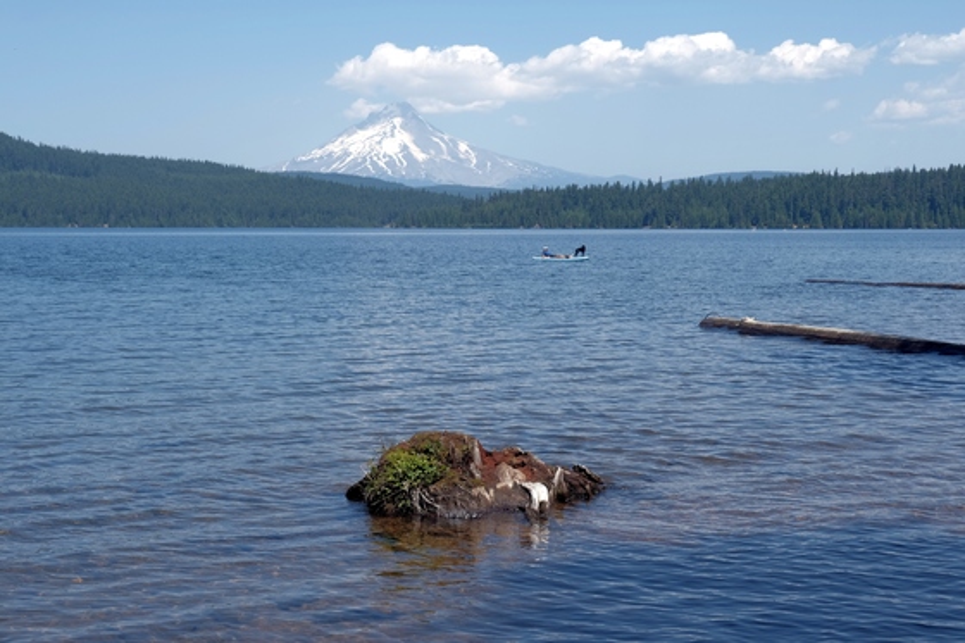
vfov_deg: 24.6
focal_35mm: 55
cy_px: 322
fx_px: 1474
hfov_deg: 36.3
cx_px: 482
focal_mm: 36.6
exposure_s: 1/180
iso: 200
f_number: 11
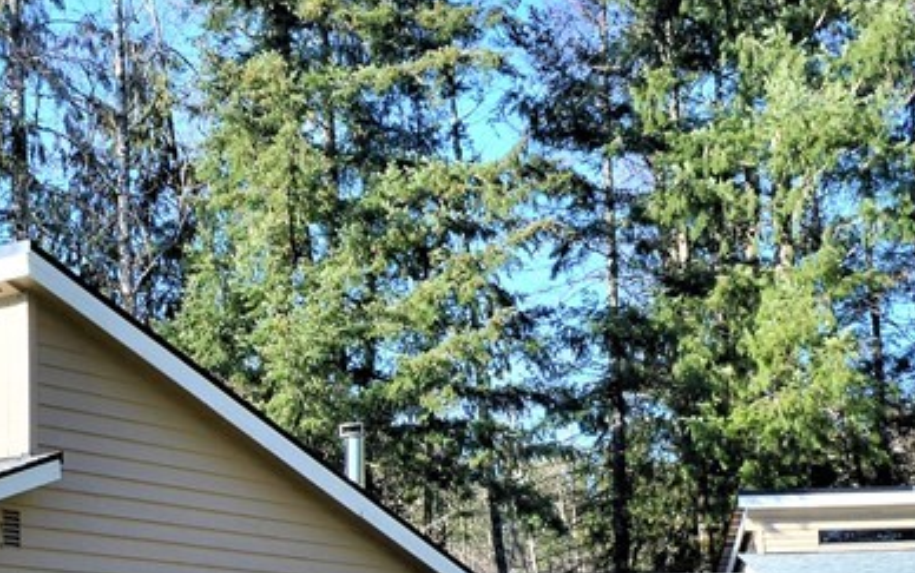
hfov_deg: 26.1
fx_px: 1921
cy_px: 610
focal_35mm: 77
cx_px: 140
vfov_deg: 16.5
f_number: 11
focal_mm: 18
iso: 160
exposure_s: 1/125
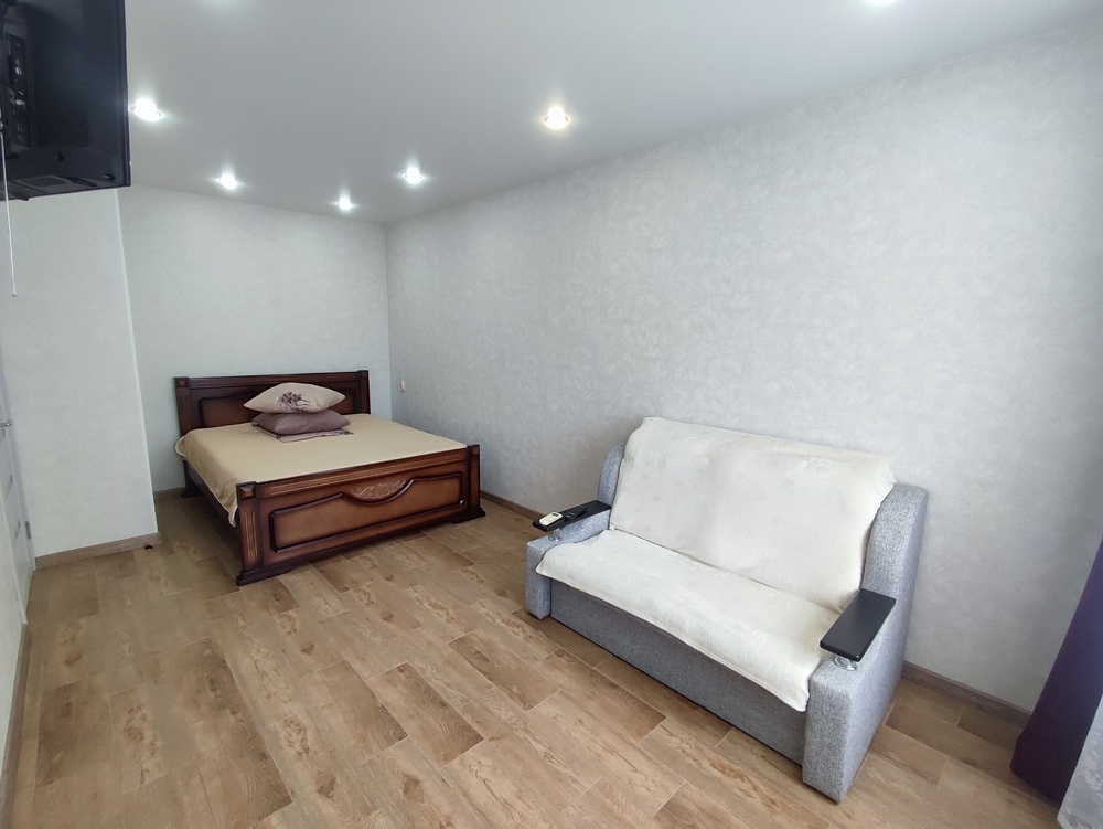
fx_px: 510
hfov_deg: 94.5
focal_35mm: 16
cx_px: 552
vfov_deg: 78.2
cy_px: 414
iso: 202
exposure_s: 1/100
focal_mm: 1.65
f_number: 2.2
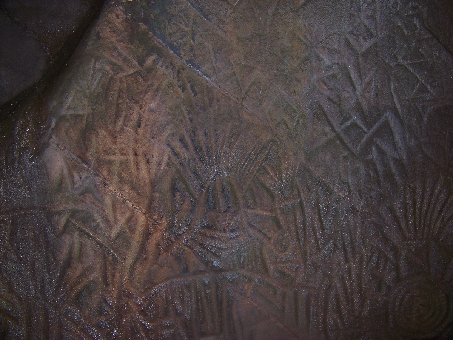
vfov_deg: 42.9
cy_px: 170
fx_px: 432
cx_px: 226
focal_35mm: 33
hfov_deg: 55.4
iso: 80
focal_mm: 5.5
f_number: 2.8
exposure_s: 1/60
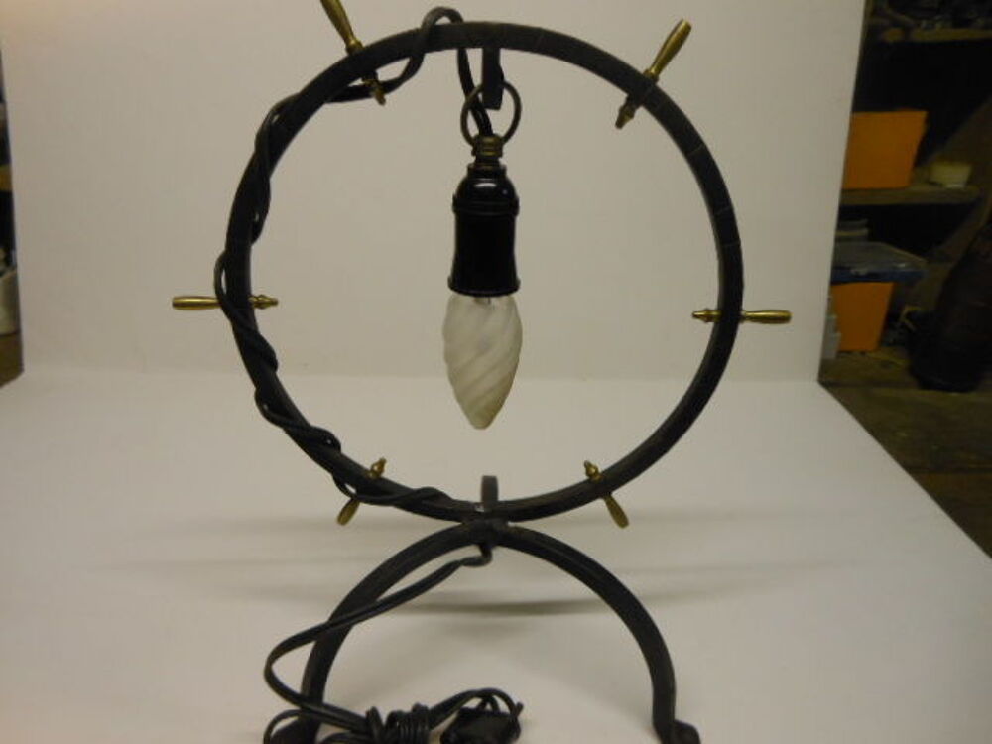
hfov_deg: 69.4
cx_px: 496
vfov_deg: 54.9
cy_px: 372
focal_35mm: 25
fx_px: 716
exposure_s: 1/30
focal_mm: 4.5
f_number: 3.2
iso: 320
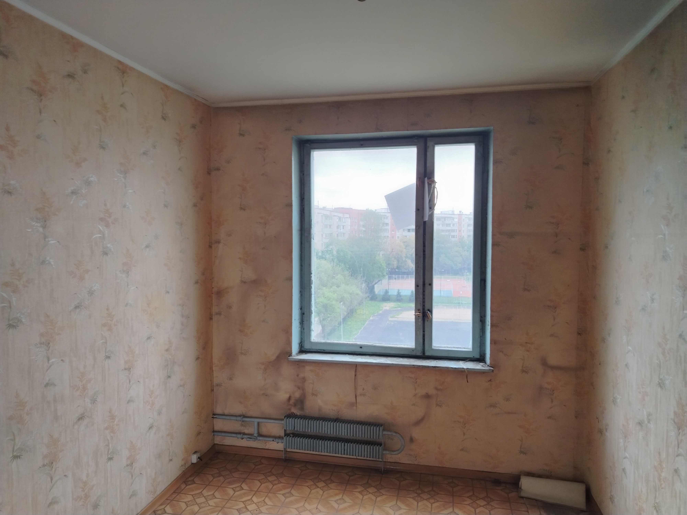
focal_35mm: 24
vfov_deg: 56.8
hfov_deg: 71.6
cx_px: 344
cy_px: 258
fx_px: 476
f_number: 1.75
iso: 181
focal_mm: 5.25
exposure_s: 1/50
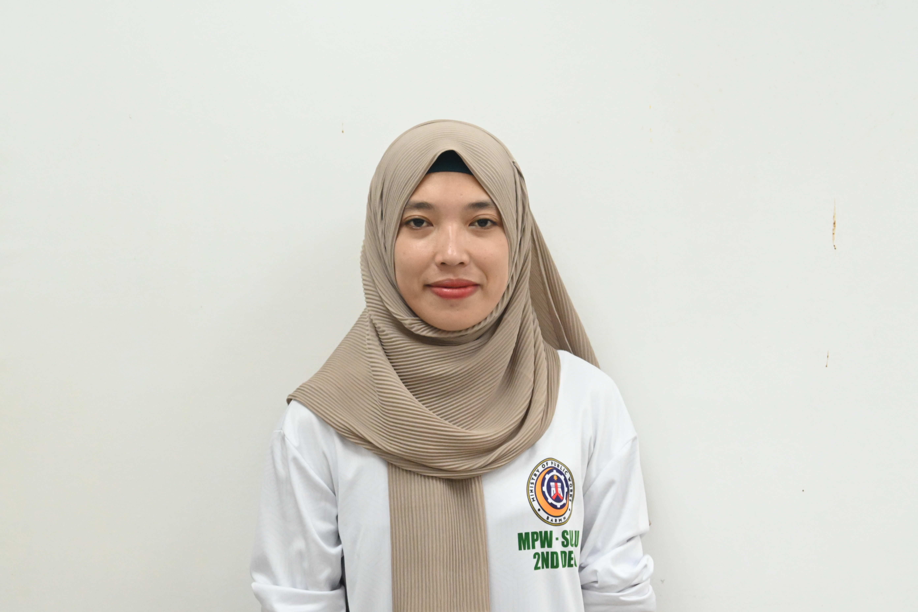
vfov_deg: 19.3
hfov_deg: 28.6
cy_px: 306
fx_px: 1798
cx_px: 459
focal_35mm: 70
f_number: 6
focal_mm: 47
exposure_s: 1/100
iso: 3200
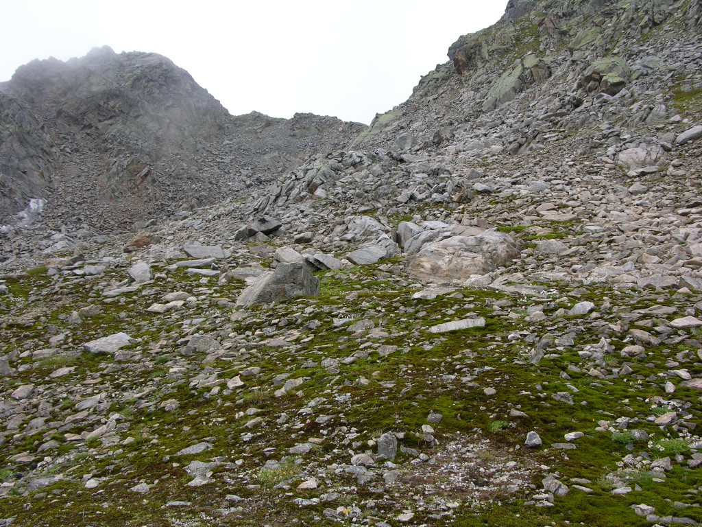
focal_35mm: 35
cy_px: 264
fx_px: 710
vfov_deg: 40.7
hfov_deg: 52.6
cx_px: 351
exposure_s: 1/143
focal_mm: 8.9
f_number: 4.5
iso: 50
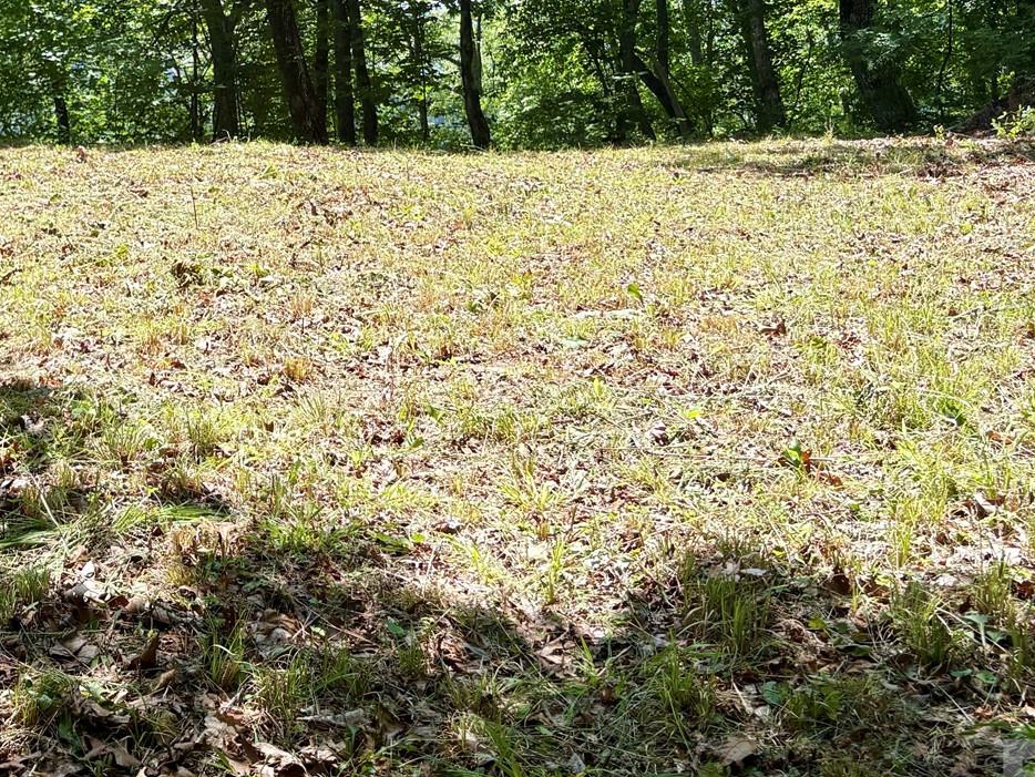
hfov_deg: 32.9
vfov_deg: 25.0
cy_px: 105
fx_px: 1705
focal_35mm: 57
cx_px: 222
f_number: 1.6
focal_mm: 5.96
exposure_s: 1/861
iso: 50
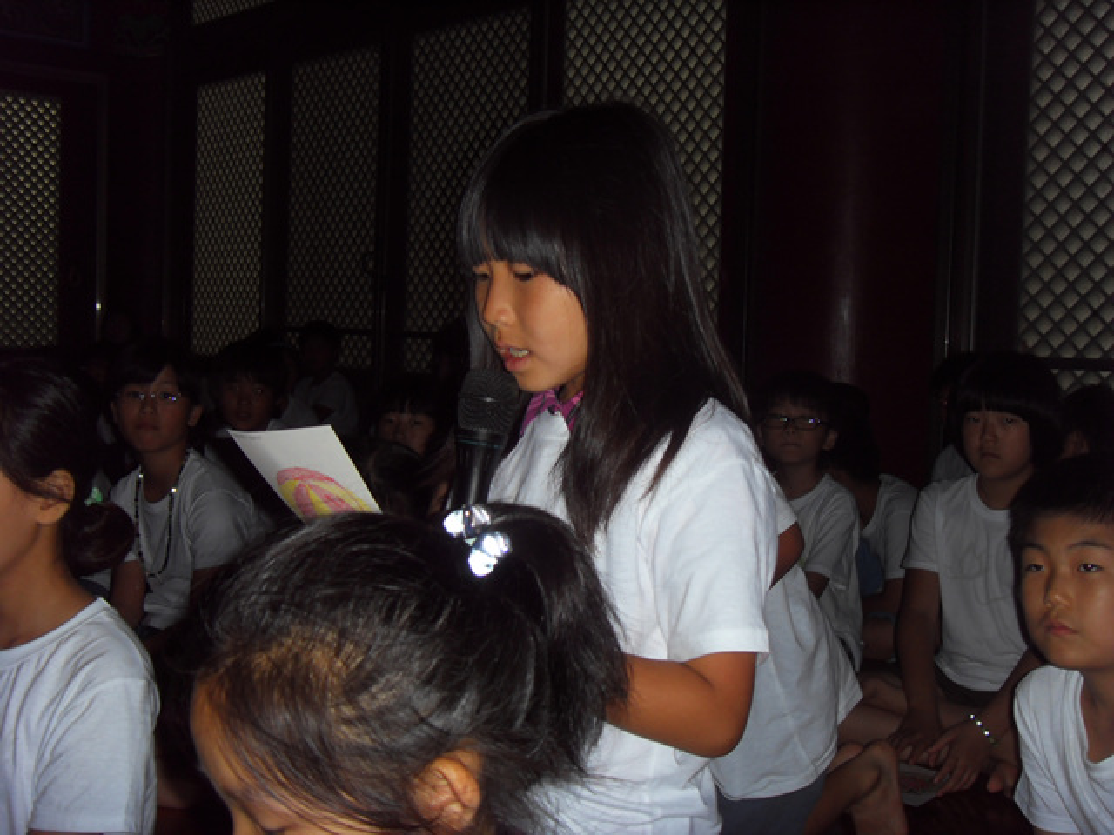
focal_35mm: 45
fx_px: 1448
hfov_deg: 42.1
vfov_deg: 32.2
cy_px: 418
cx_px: 557
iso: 100
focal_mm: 7.7
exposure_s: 1/45
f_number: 3.7
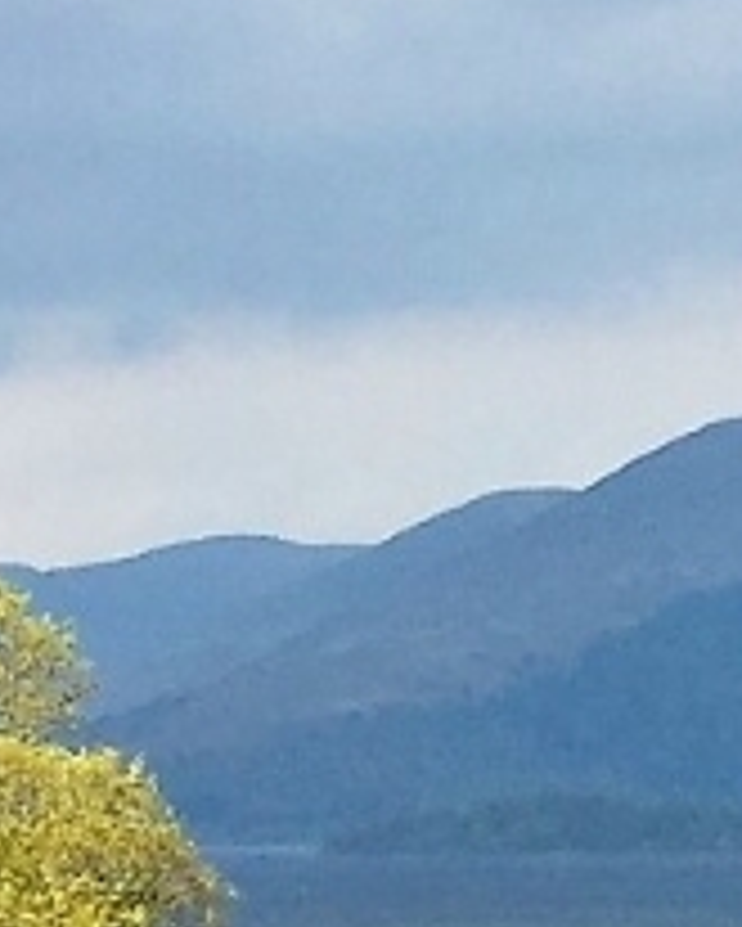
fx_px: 2414
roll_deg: +0.2
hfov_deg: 16.5
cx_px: 983
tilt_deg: -2.4
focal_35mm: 88
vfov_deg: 21.2
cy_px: 846
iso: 32
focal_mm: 4.15
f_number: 2.2
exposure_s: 1/1464
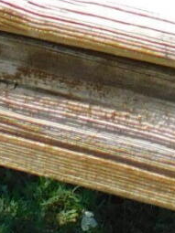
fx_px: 1902
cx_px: 388
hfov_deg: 5.1
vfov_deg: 6.3
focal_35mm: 282
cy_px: -555
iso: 125
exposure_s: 1/640
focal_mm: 6.3
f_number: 3.5
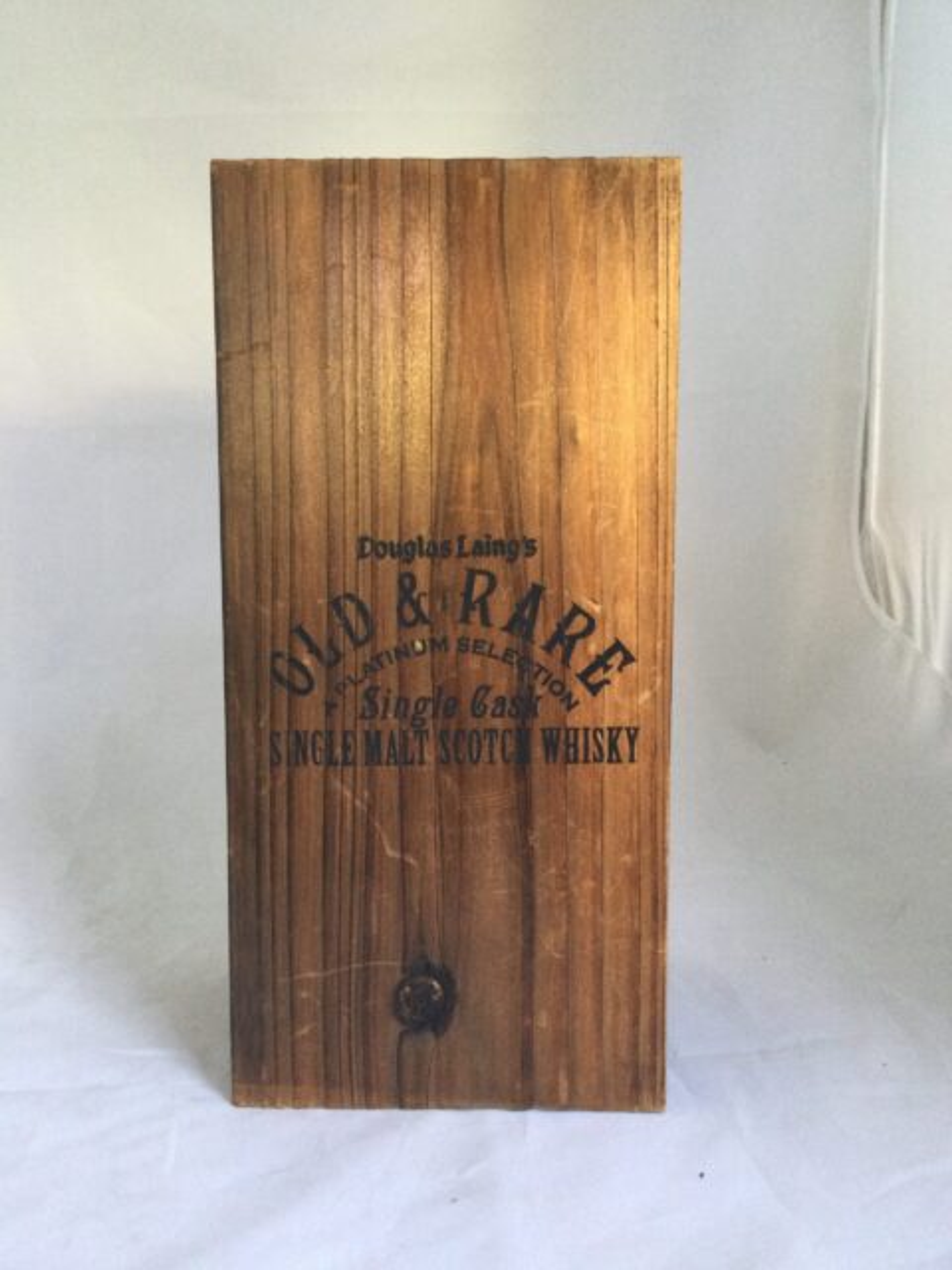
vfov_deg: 58.4
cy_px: 635
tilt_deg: -6.6
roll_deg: +0.7
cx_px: 476
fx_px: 1137
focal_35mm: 31
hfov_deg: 45.4
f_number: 2.4
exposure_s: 1/33
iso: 160
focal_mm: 3.3
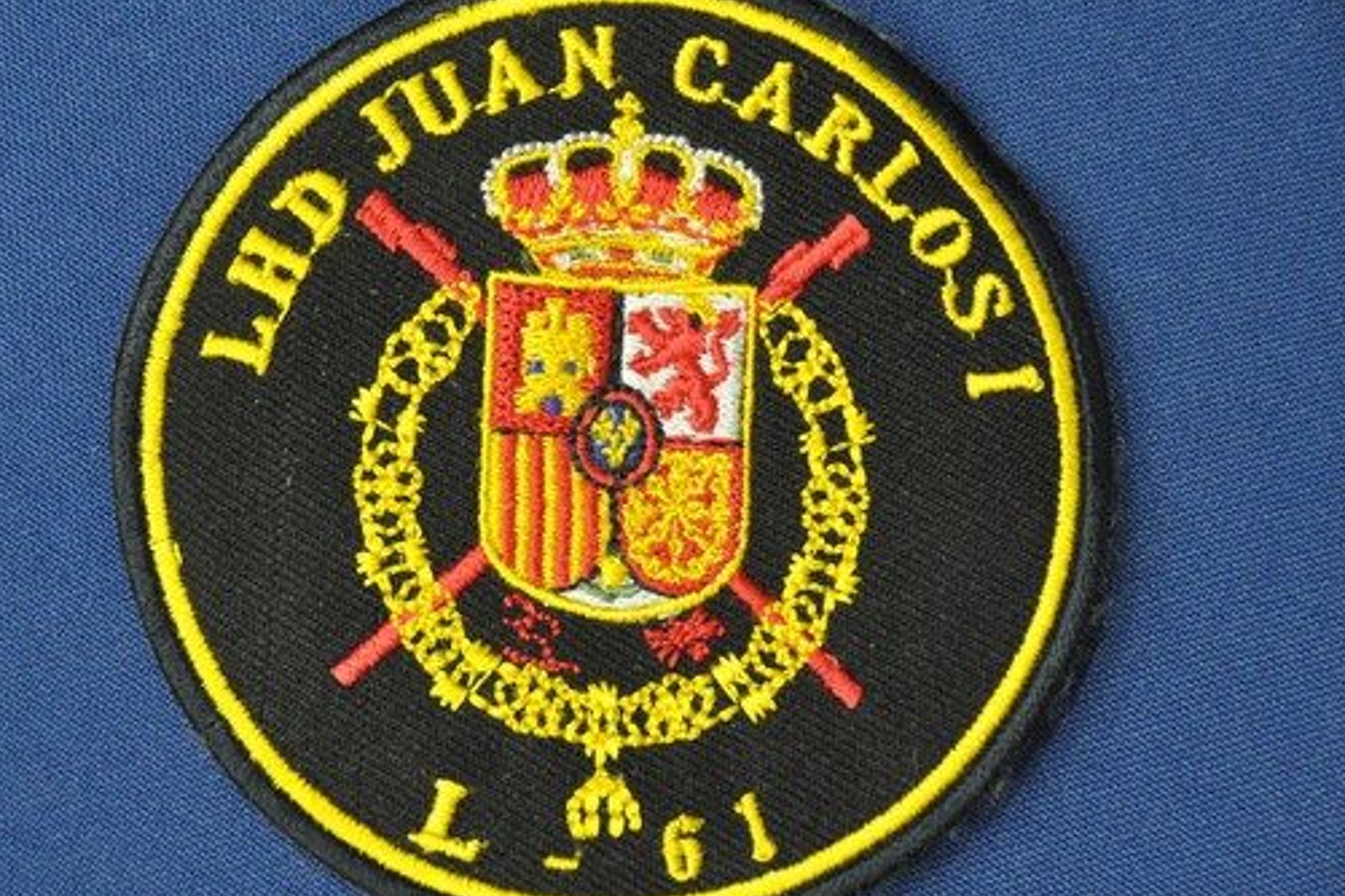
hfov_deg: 10.9
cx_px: 572
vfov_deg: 7.3
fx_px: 7046
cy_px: 436
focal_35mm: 189
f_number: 5.3
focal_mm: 105
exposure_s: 1/40
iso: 3200
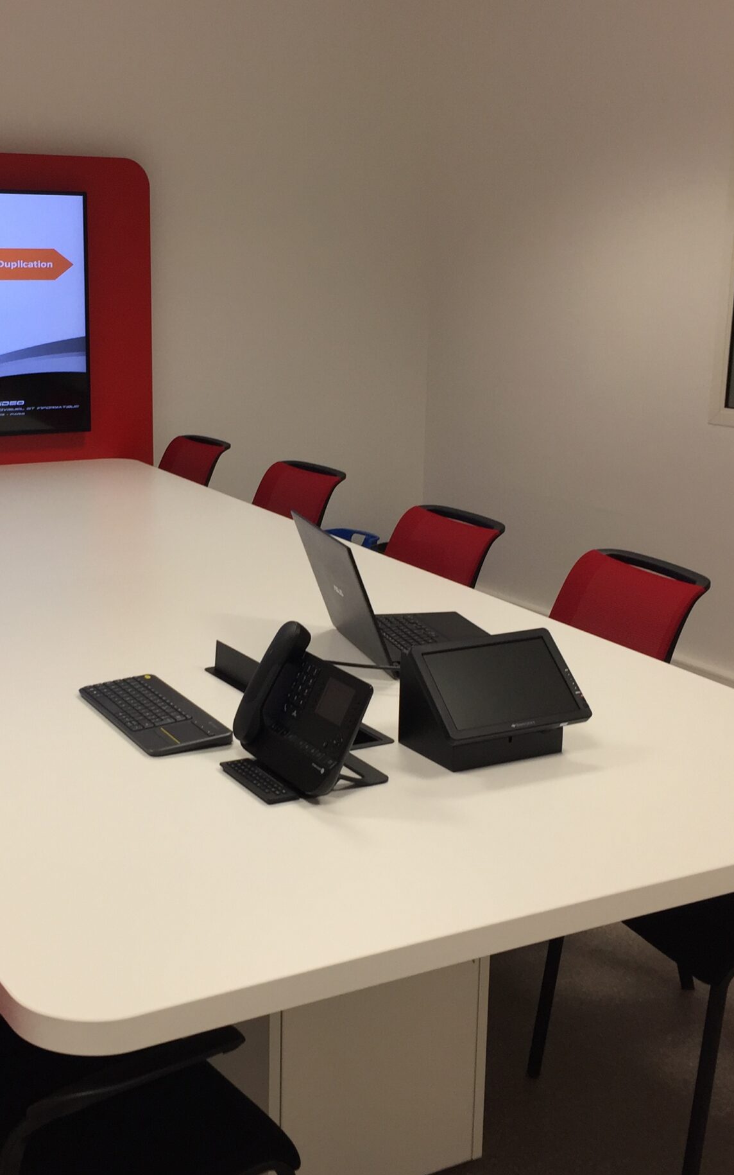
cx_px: 236
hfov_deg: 29.6
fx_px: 1376
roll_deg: -0.7
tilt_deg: -13.2
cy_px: 586
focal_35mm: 43
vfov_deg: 46.2
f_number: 2.2
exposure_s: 1/60
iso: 40
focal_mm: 4.15
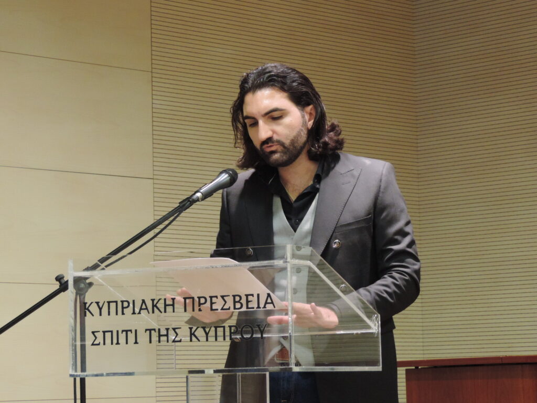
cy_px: 202
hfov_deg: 16.4
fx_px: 1862
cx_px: 268
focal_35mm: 120
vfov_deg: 12.3
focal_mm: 21.4
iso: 800
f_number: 4.2
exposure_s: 1/15
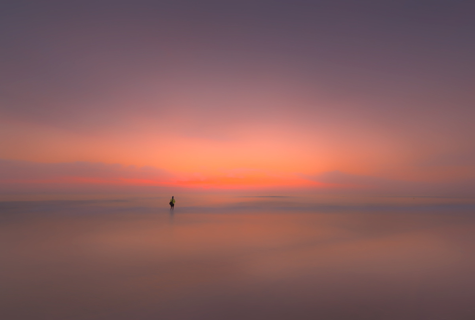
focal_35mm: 17
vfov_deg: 70.8
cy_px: 160
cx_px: 238
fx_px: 225
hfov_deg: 93.1
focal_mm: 17
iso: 100
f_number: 16
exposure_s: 10
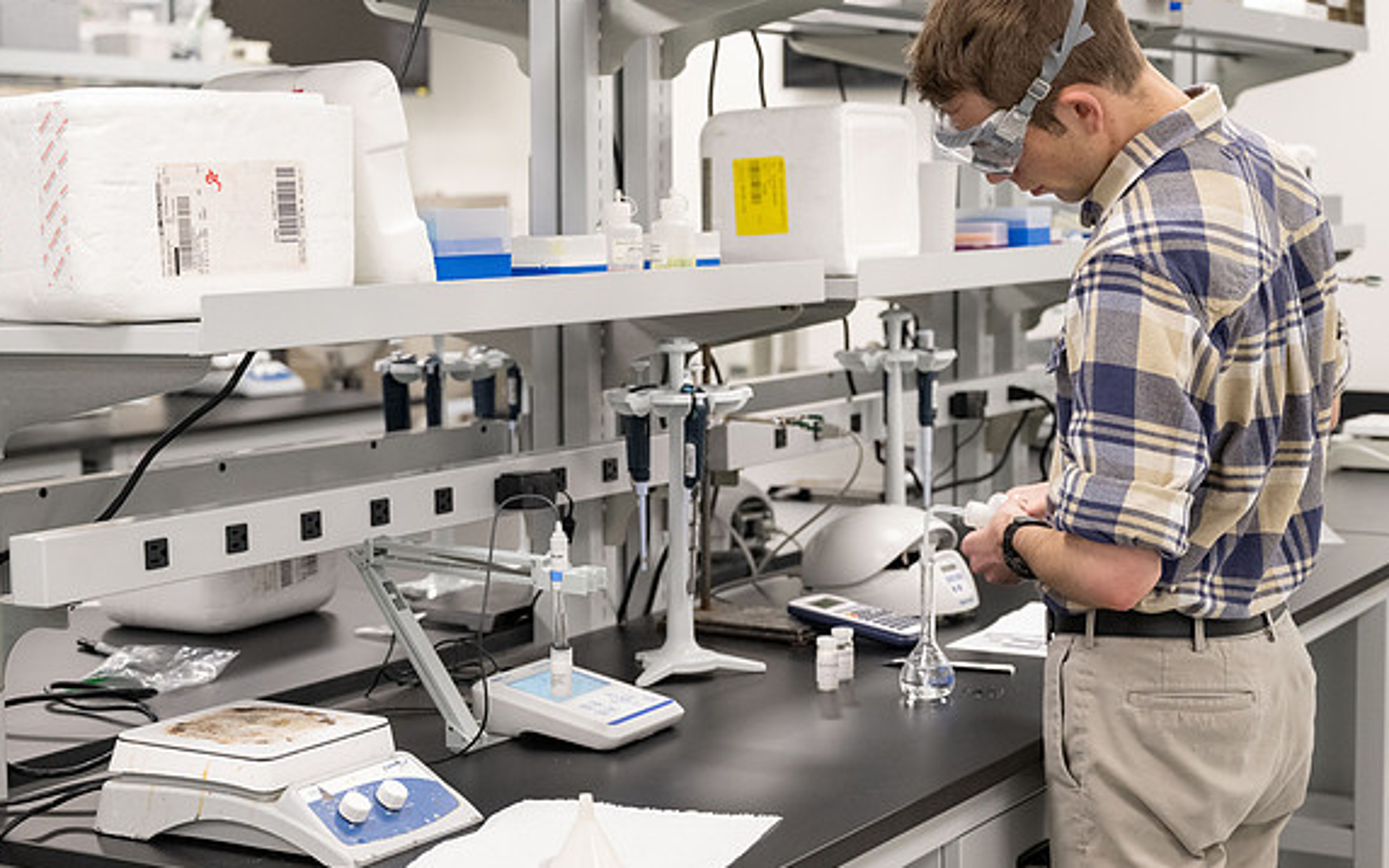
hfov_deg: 32.9
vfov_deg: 20.9
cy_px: 380
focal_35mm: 62
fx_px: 2347
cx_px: 788
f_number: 4
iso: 2500
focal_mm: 53
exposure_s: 1/250
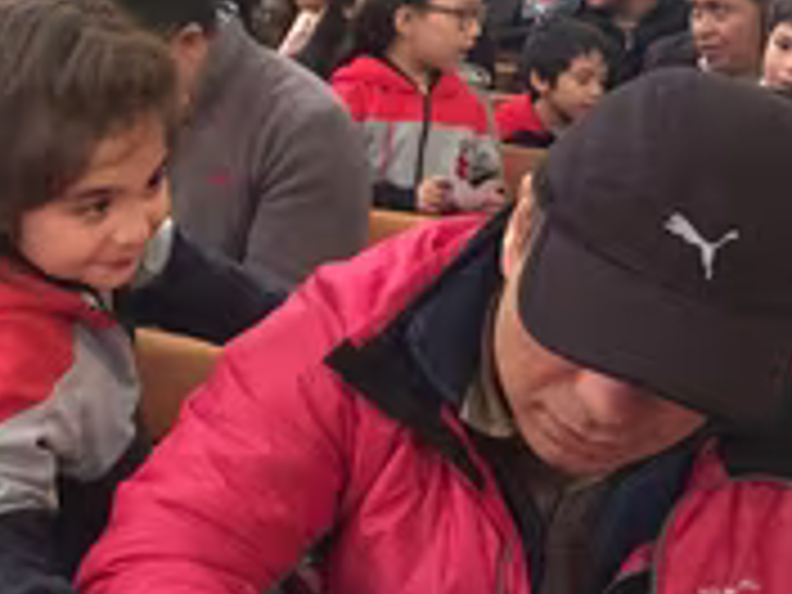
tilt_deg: -15.0
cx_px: -27
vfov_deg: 22.3
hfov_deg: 27.4
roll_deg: -3.8
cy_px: 302
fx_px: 1510
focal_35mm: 66
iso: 125
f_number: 2.2
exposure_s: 1/10
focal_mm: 4.15
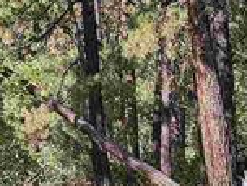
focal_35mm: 155
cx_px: 101
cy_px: 65
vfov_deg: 9.6
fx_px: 1106
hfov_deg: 12.7
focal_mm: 5.4
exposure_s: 1/960
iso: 25
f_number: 1.8
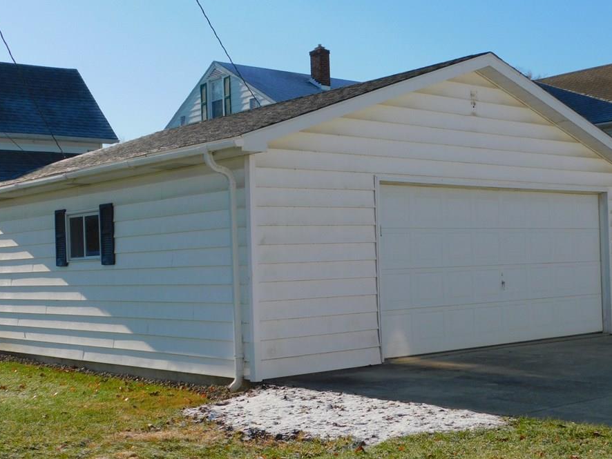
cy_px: 254
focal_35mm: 52
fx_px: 920
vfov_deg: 28.0
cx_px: 299
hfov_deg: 36.8
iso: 125
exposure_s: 1/1250
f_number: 3.7
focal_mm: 8
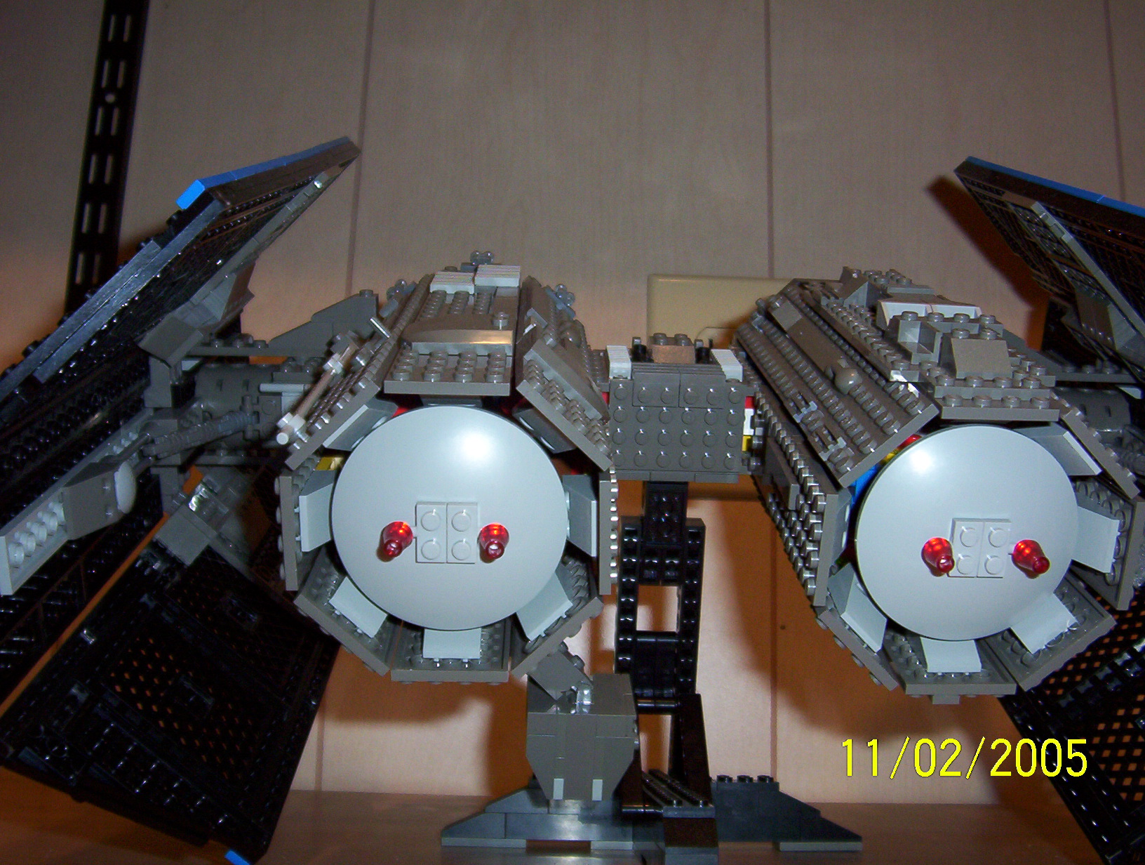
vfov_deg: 39.8
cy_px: 432
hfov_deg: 51.2
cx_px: 572
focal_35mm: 36
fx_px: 1194
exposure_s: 1/30
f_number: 2.76
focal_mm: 5.54
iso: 140
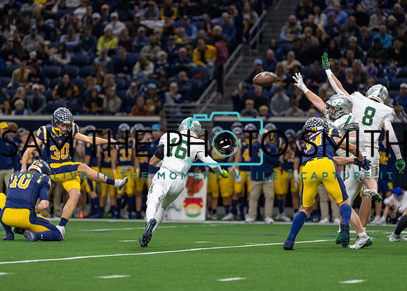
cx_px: 149
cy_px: 154
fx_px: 2882
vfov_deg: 5.8
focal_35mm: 249
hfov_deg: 8.1
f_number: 2.8
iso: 2000
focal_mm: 200
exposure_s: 1/1000
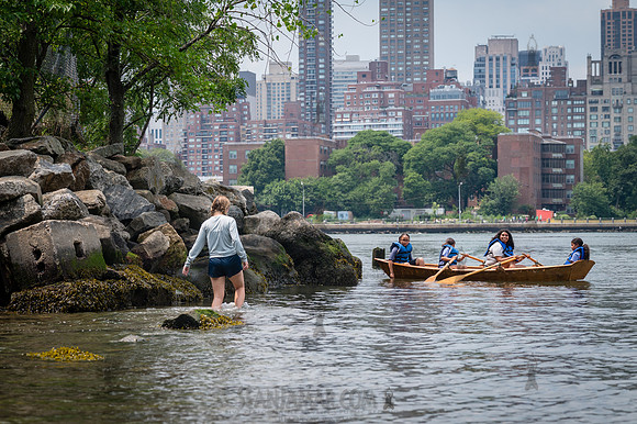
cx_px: 242
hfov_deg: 19.9
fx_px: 1812
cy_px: 245
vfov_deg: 13.3
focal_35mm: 102
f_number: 5
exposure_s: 1/500
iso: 160
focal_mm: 82
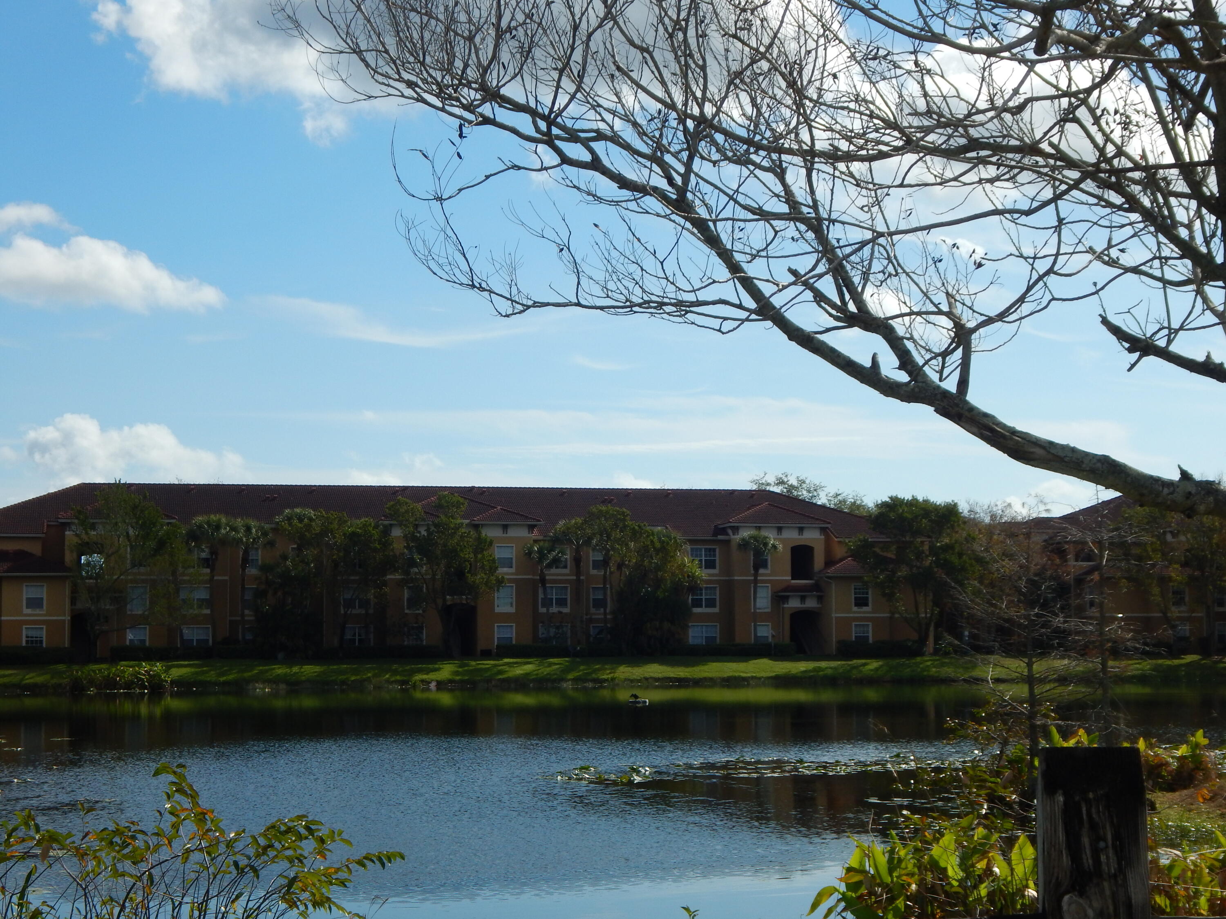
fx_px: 2160
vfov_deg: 24.0
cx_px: 613
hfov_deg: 31.7
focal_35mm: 61
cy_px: 460
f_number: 7.9
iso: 125
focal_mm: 10.9
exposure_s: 1/640
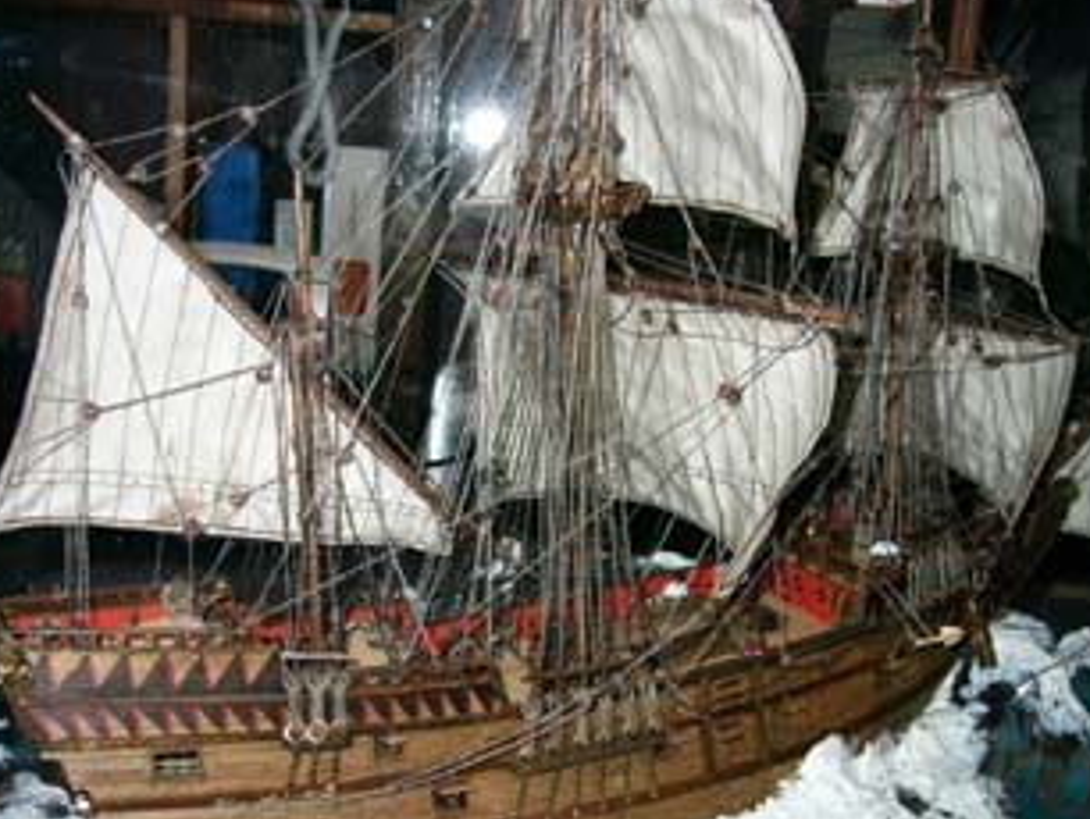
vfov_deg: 36.9
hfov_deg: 47.8
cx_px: 554
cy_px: 427
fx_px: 1229
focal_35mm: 39
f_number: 2.8
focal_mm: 5.8
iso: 100
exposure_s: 1/60
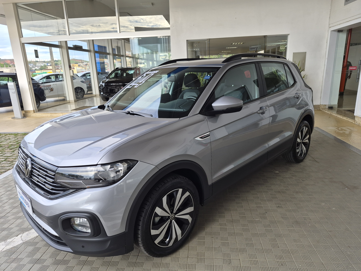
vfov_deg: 58.9
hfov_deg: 73.9
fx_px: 240
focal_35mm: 23
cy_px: 136
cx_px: 180
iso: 80
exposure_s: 1/586
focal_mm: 5.4
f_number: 1.8
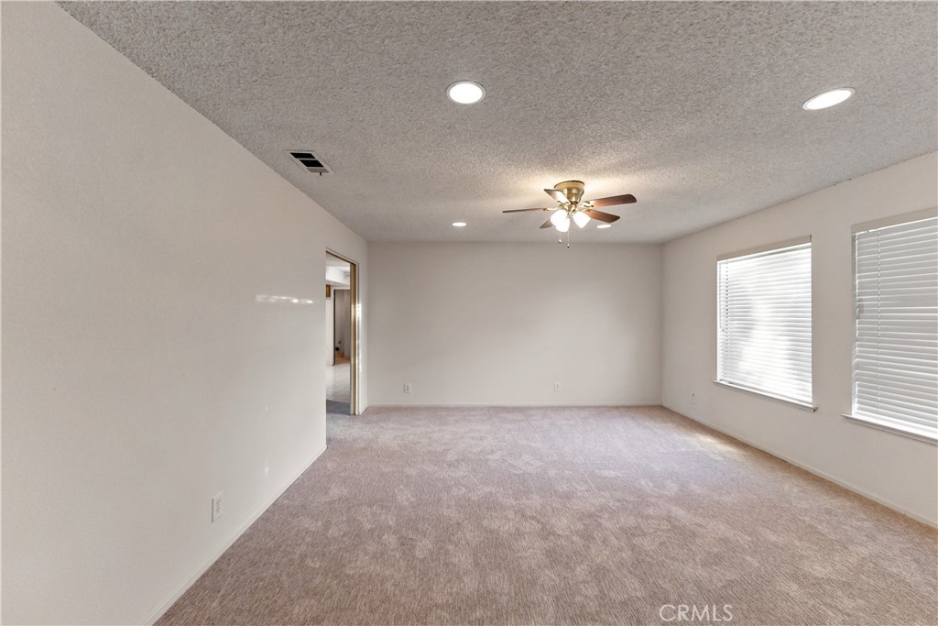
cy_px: 313
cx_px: 469
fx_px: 365
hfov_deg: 104.2
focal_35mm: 14
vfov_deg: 81.2
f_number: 4
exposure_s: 1/160
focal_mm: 14
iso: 1000
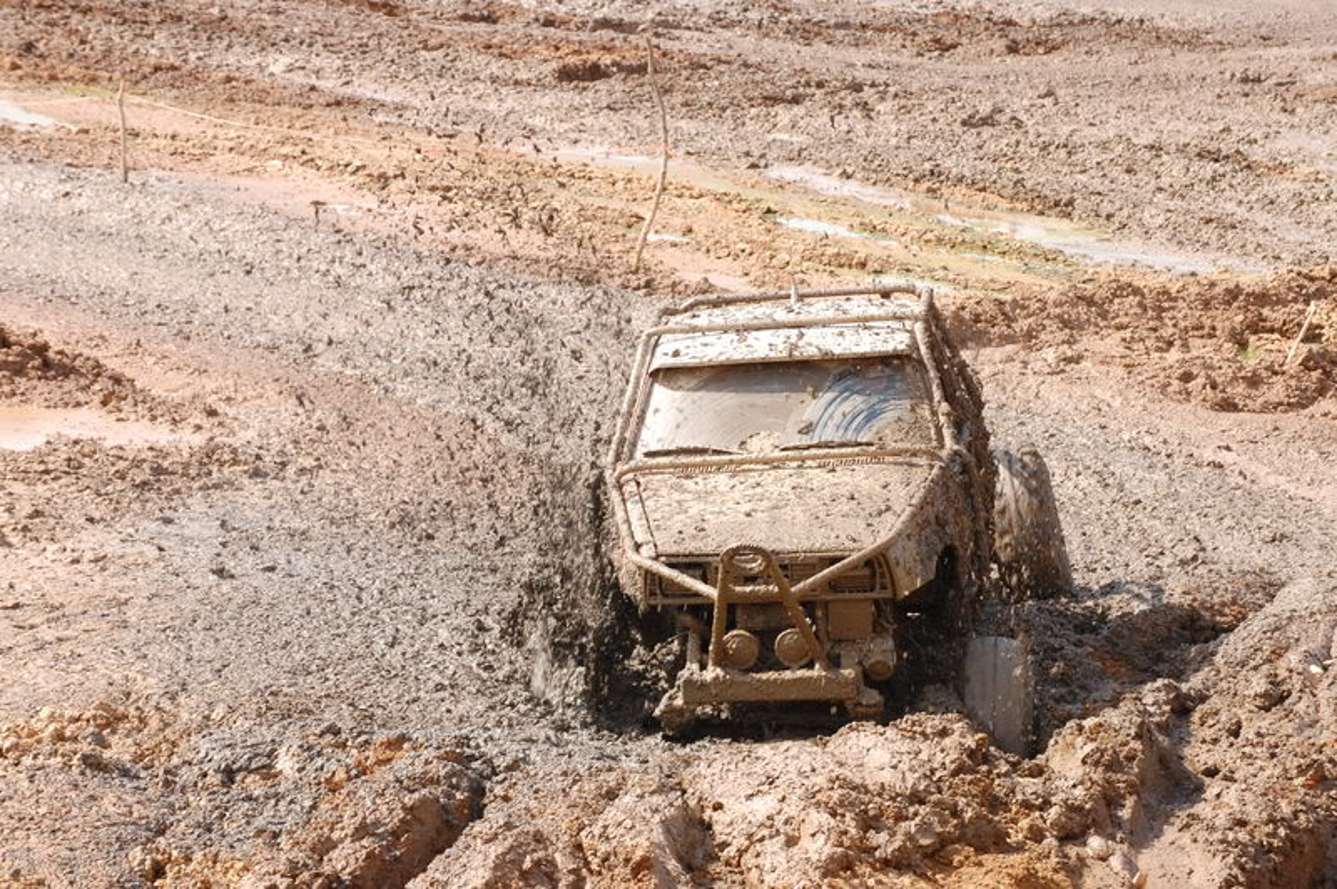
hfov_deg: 14.4
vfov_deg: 9.6
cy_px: 444
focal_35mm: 142
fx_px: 5288
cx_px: 668
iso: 400
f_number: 11
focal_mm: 95
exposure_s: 1/200
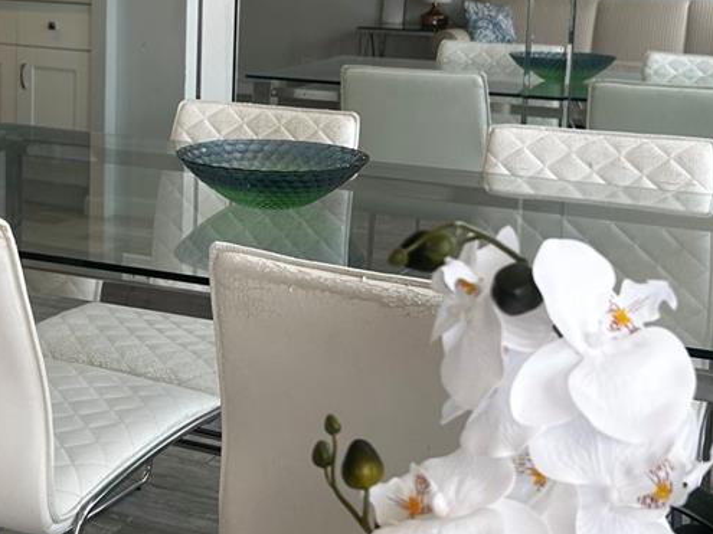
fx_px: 1297
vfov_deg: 23.0
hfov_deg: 30.6
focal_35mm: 63
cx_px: 251
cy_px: 122
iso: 32
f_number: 1.5
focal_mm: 5.7
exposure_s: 1/127
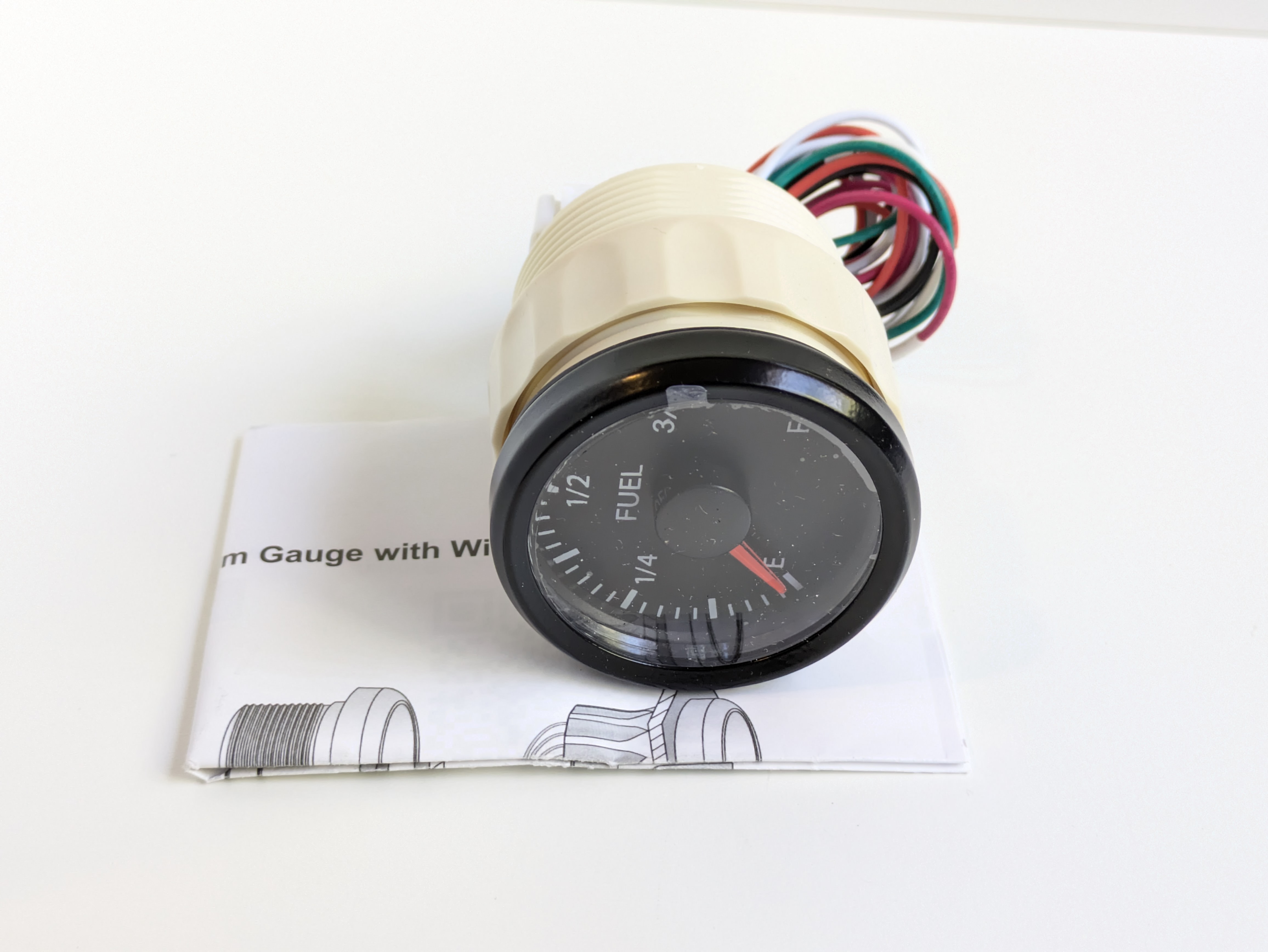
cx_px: 634
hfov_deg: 37.5
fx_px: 1869
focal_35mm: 51
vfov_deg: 28.6
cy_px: 476
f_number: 1.89
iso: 458
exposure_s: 1/100
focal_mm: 5.43
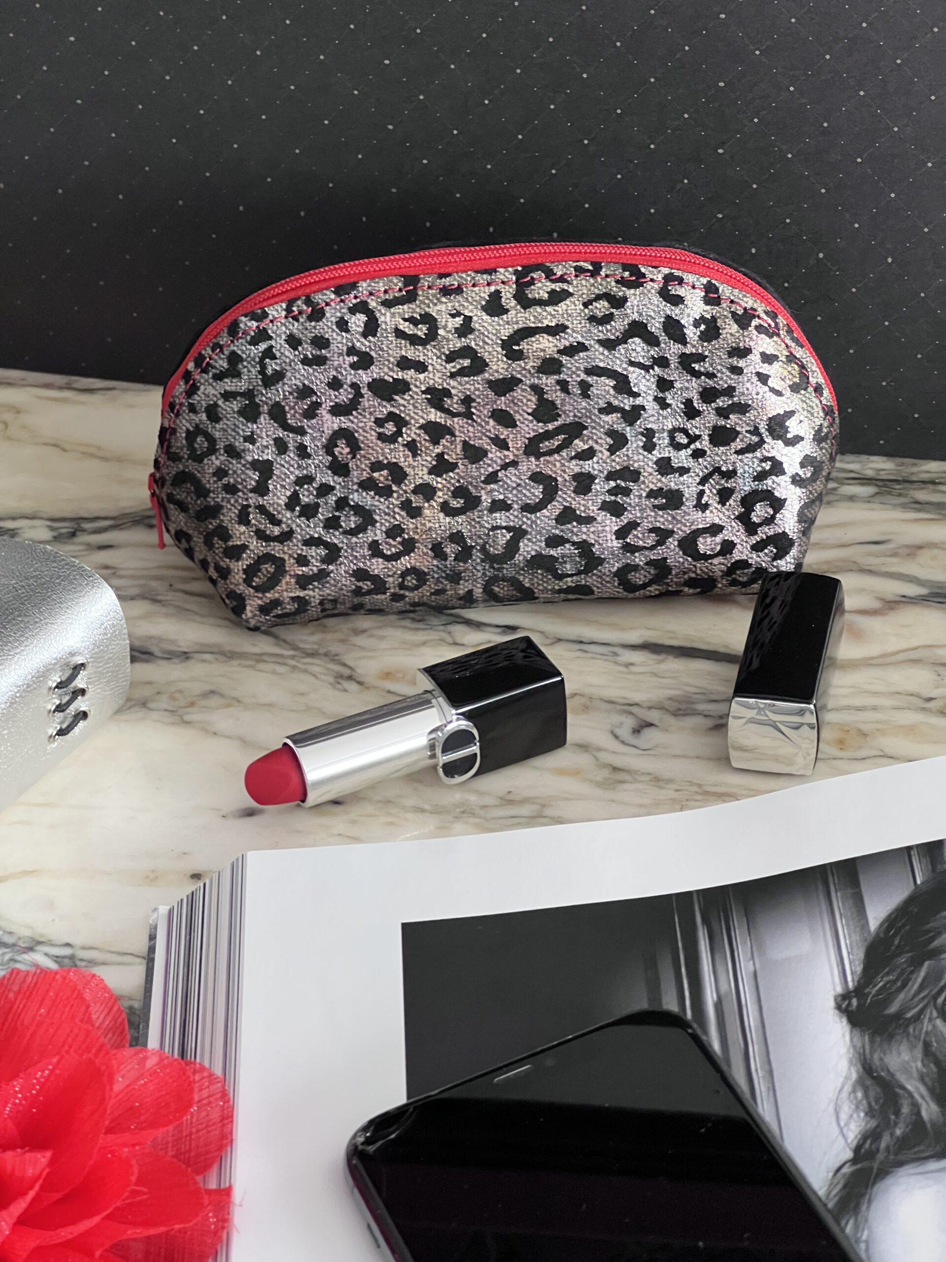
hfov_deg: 19.1
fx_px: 2806
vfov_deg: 25.3
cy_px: 631
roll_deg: +4.0
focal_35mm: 77
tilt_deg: -35.7
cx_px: 473
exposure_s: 1/60
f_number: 2.8
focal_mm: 9
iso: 500
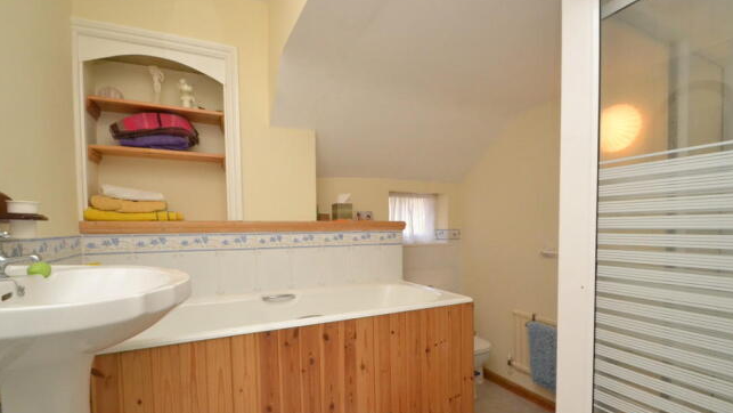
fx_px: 311
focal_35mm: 16
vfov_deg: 66.7
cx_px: 370
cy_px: 241
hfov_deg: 99.4
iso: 3200
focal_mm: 10
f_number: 18
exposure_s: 1/60
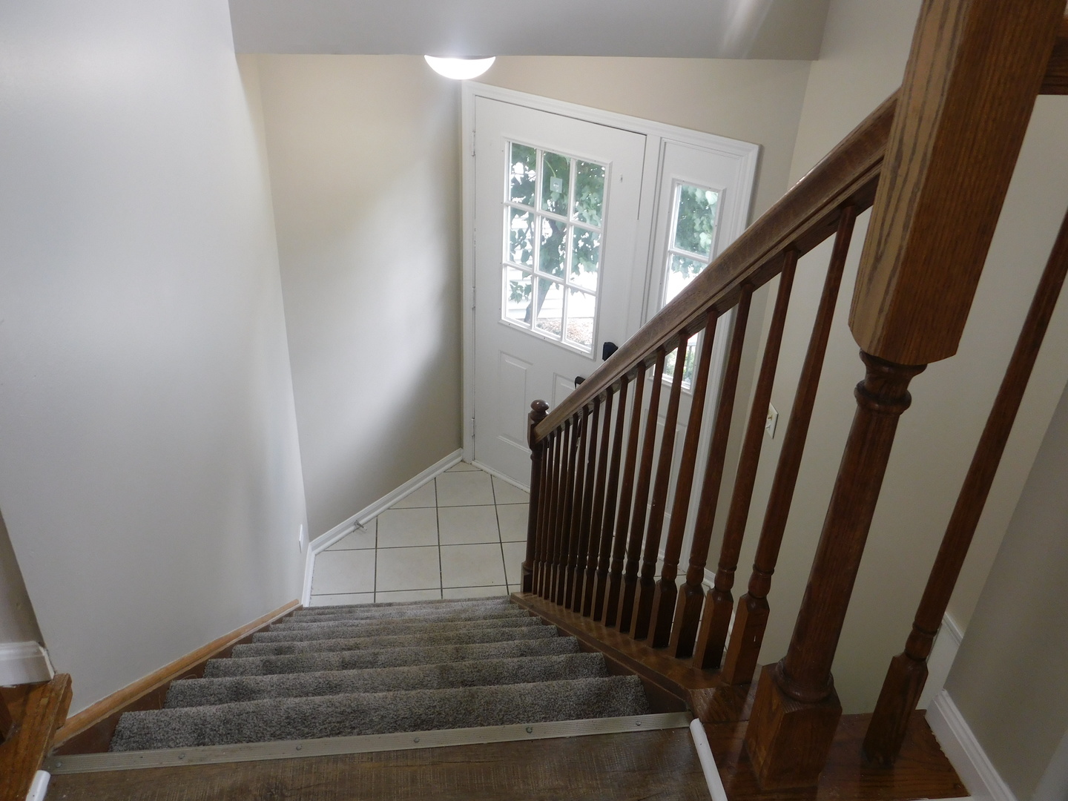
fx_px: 926
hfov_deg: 60.0
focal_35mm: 30
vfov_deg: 46.8
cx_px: 534
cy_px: 400
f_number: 3.2
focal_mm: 5.3
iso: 180
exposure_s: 1/30
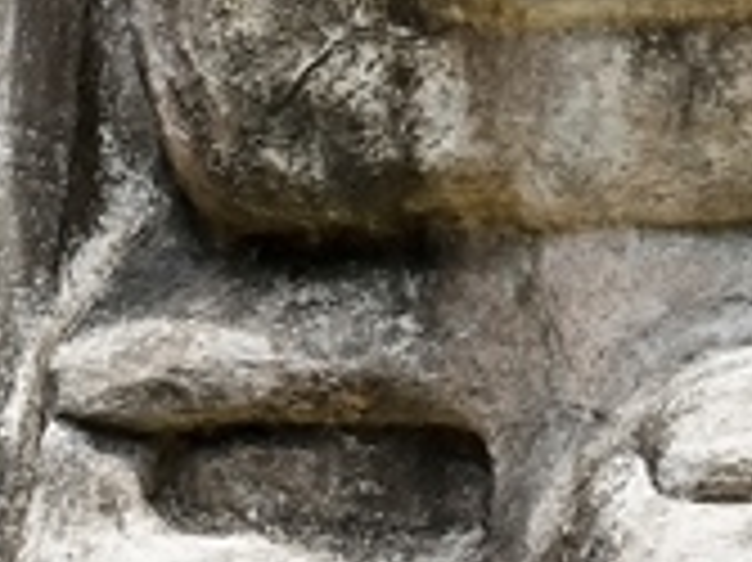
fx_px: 3300
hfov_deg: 12.9
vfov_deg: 9.3
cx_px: 716
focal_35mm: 152
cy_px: -407
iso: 200
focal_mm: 22
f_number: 6.3
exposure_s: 1/250
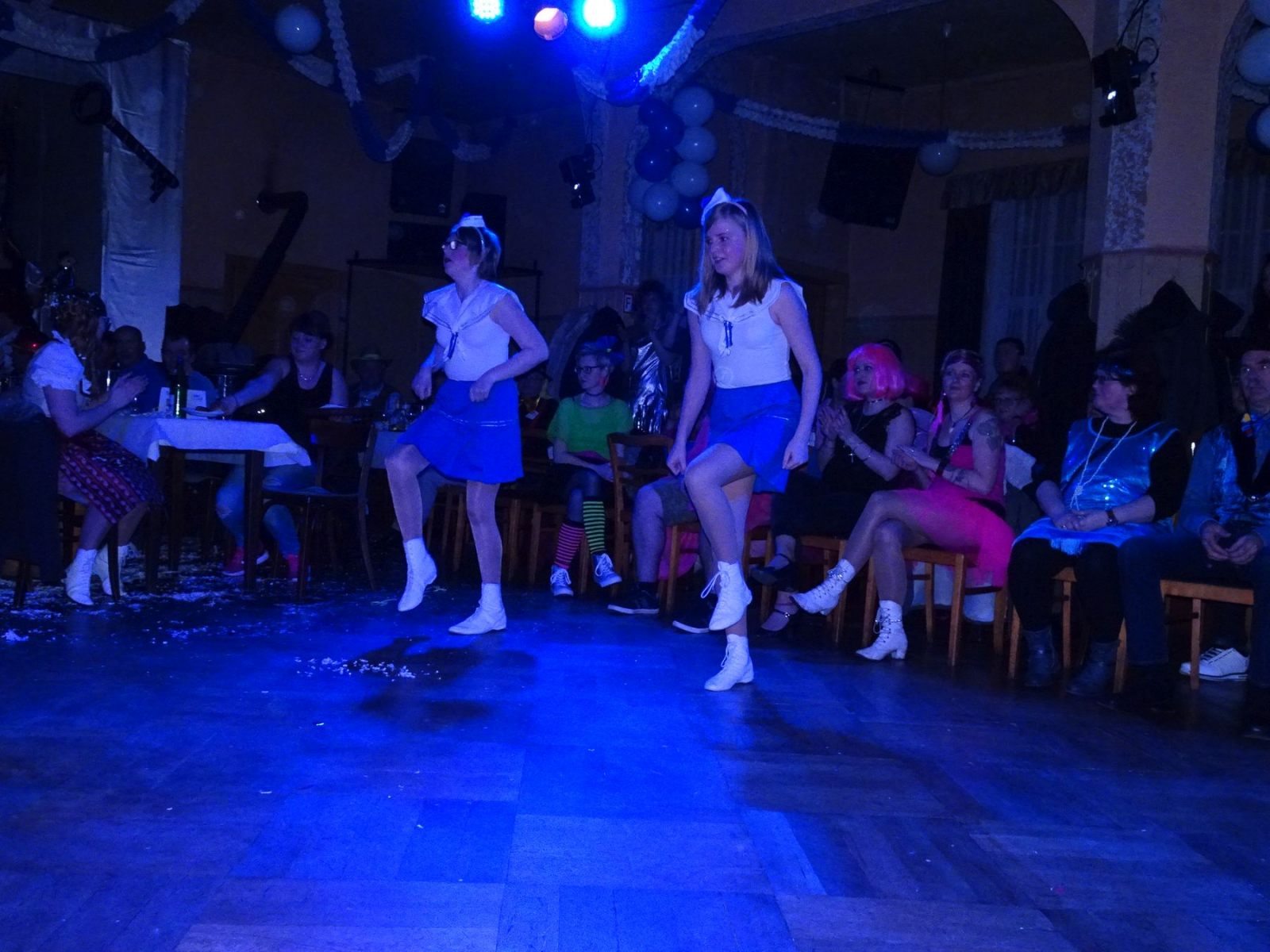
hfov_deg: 56.8
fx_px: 1174
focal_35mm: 32
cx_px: 635
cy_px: 476
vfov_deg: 44.2
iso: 800
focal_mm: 5.43
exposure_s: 1/320
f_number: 4
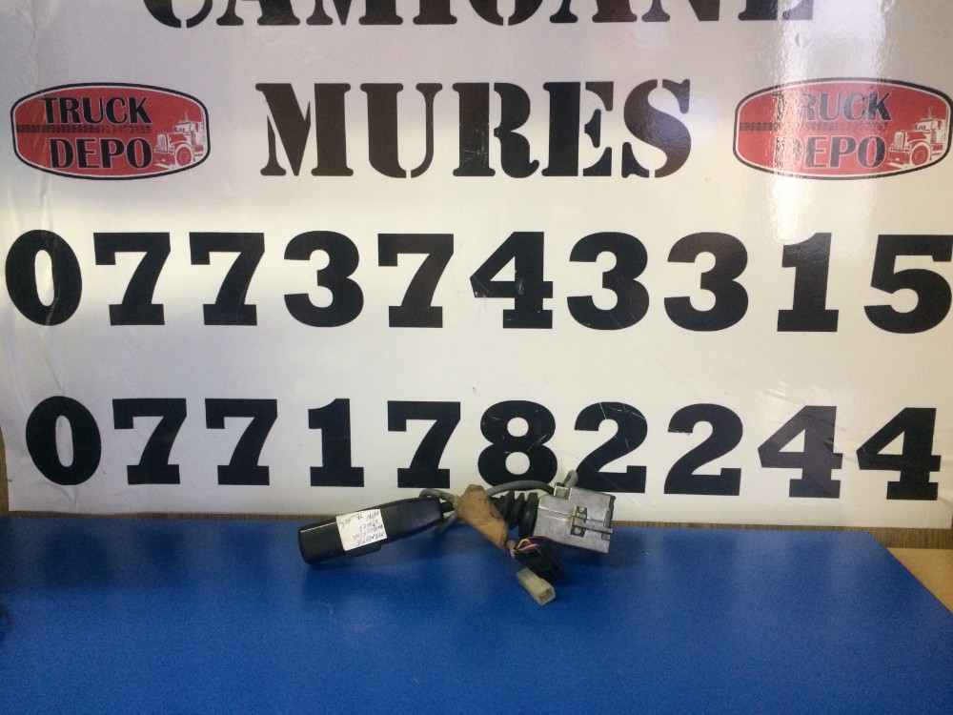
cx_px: 476
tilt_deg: -10.3
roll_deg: -0.8
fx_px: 798
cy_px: 358
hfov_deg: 61.7
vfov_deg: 48.2
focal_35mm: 29
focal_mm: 4.15
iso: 320
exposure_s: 1/33
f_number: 2.2
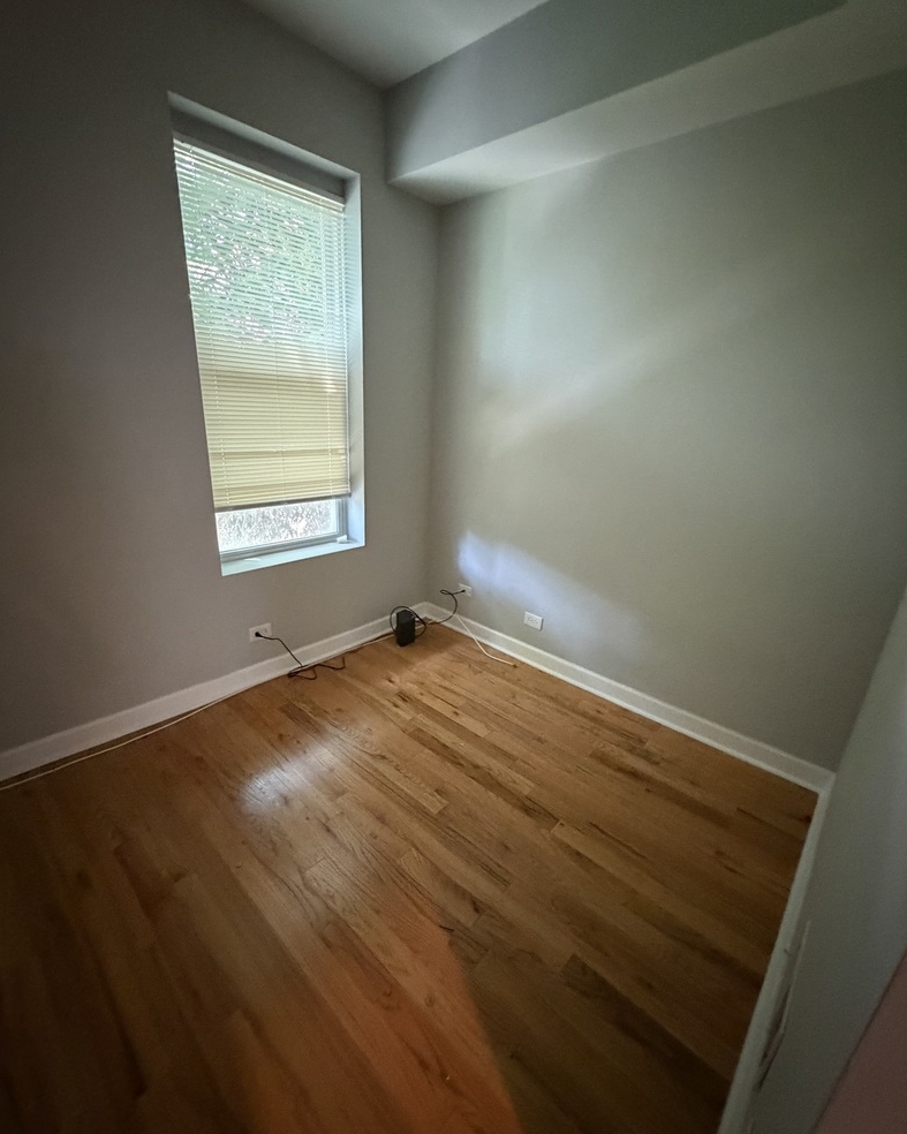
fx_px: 503
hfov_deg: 84.0
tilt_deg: -18.3
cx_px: 451
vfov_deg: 96.8
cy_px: 584
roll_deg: -2.5
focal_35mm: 15
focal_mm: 2.22
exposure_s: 1/40
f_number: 2.2
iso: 1250
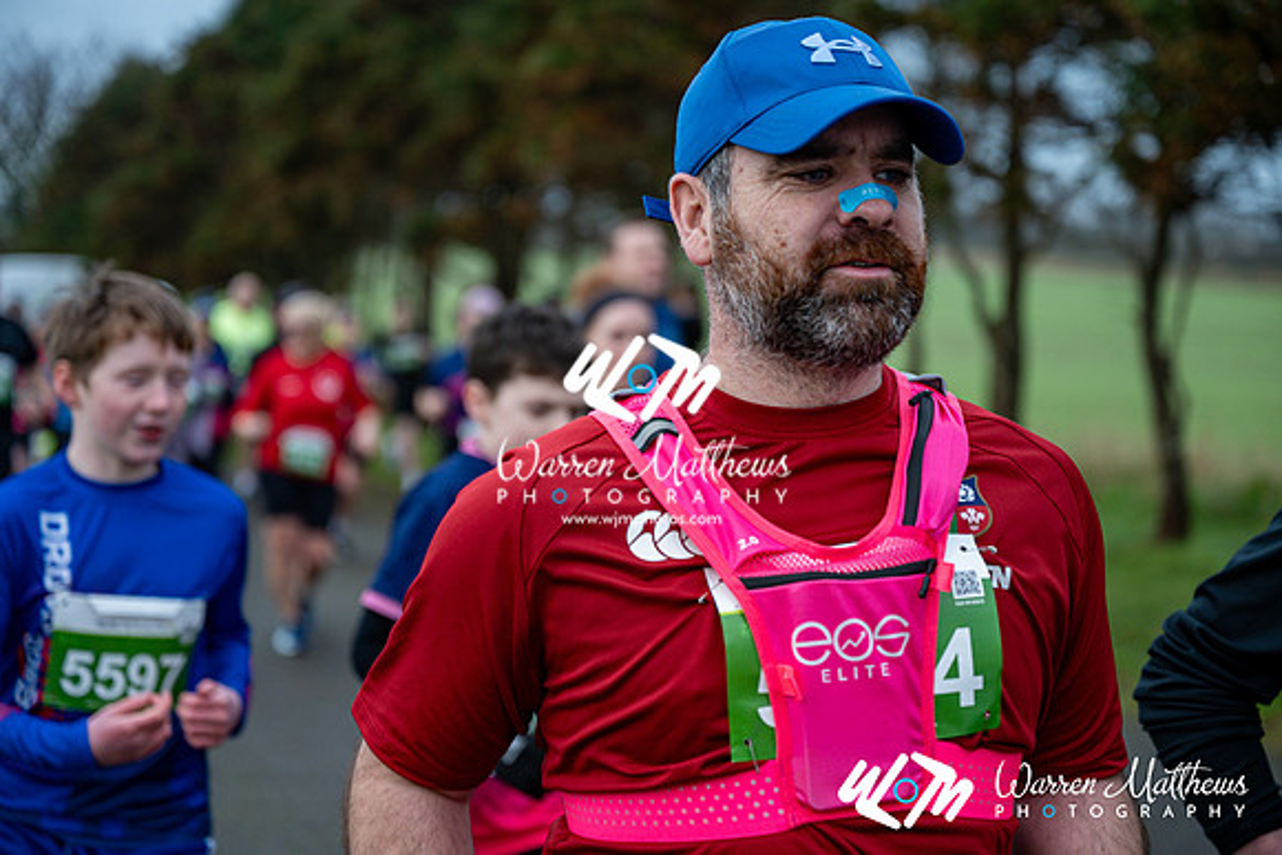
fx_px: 2493
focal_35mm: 70
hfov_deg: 28.8
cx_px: 641
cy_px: 428
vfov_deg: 19.5
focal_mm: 70
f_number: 2.8
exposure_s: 1/1250
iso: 360
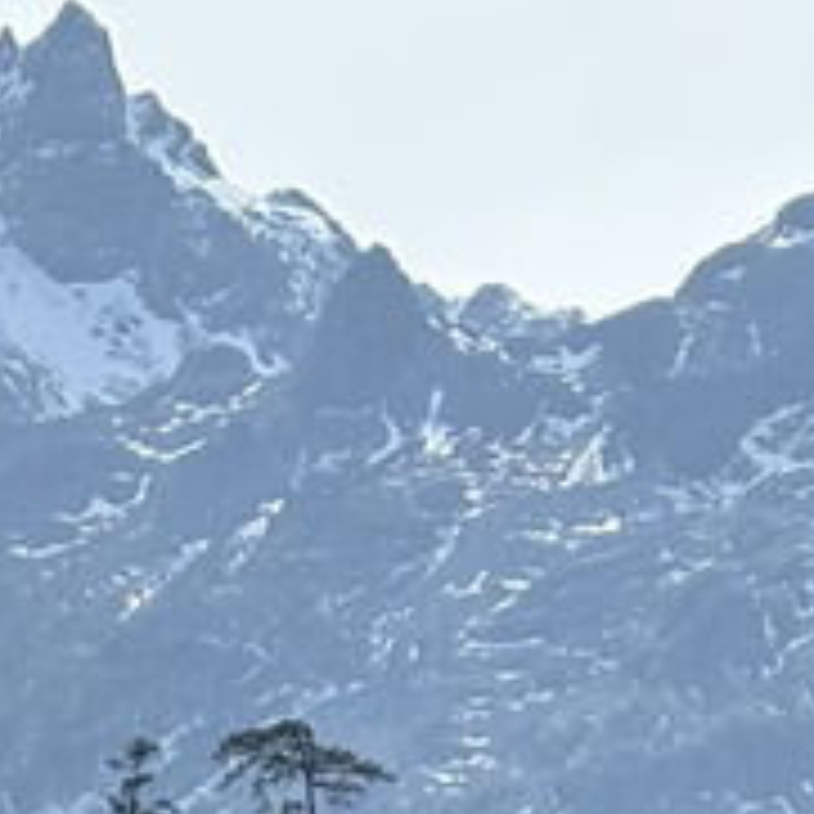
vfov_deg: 5.5
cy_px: 2262
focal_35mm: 304
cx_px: 756
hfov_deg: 5.8
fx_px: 8088
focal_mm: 5.96
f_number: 1.6
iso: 40
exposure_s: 1/2747
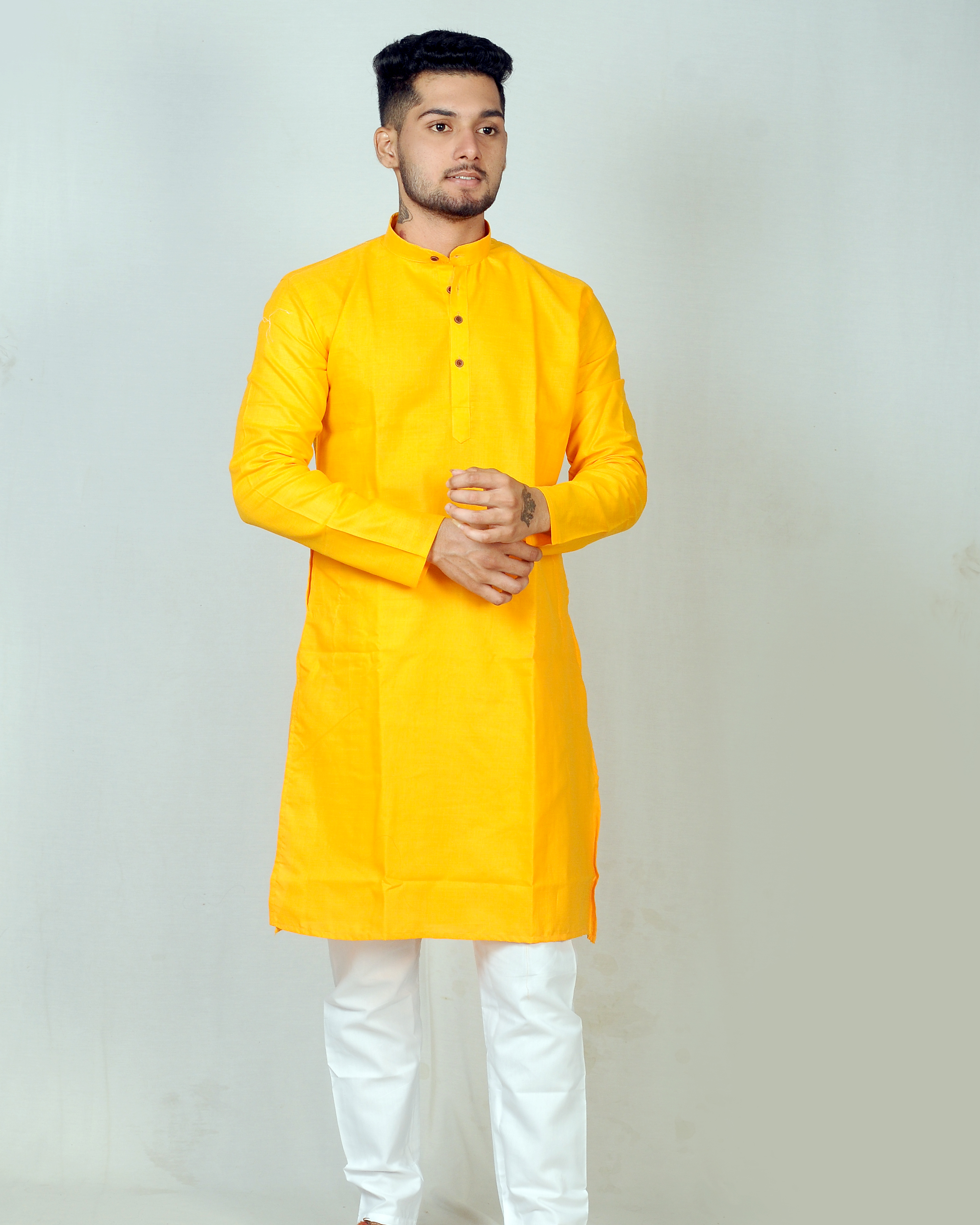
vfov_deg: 22.5
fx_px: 3082
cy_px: 640
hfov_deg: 18.1
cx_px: 491
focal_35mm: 85
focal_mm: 50
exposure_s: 1/125
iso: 200
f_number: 7.1
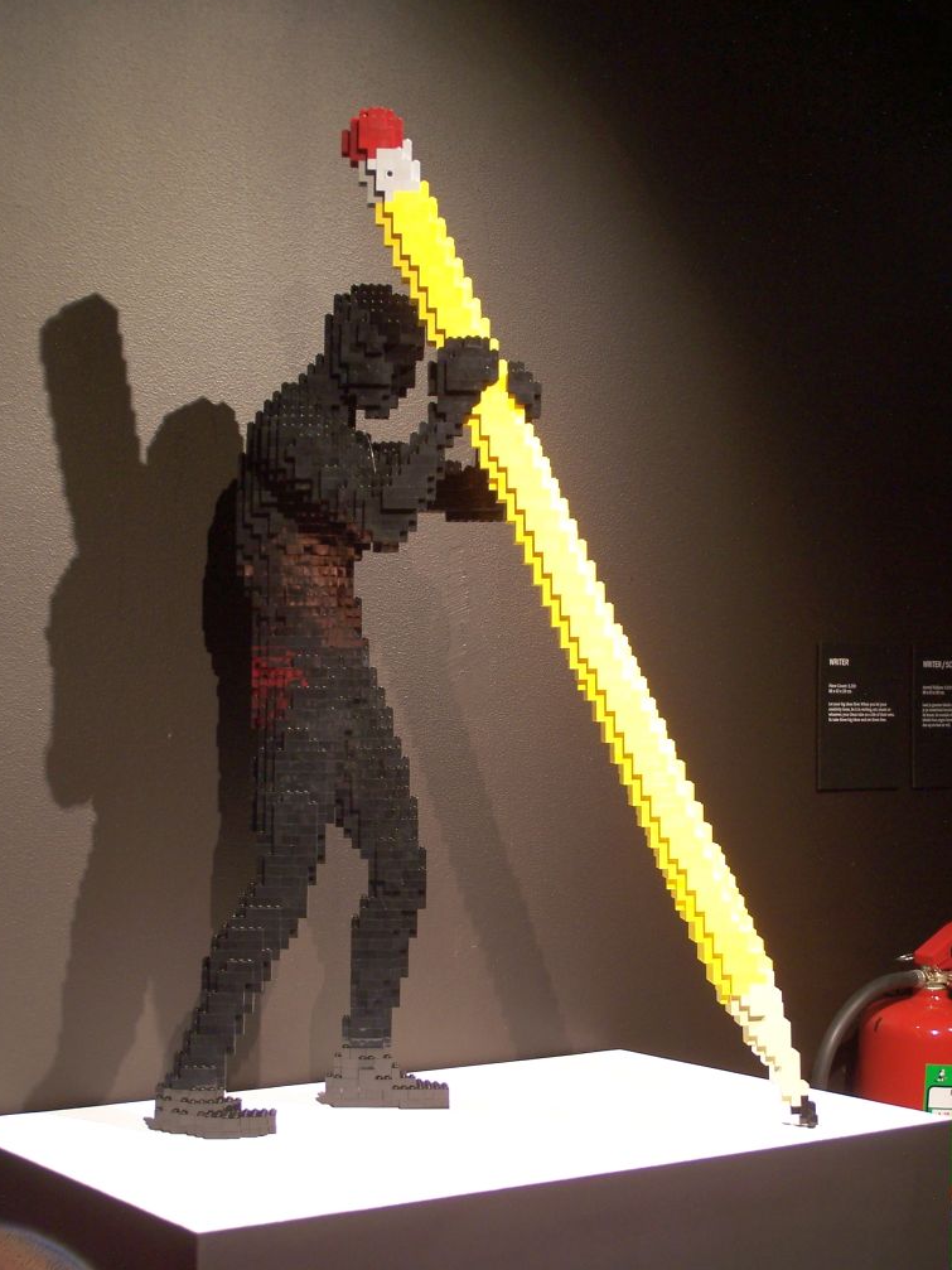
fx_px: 2201
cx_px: 469
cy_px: 626
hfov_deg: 24.4
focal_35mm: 60
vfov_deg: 32.2
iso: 80
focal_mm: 9.8
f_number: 3.1
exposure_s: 1/2
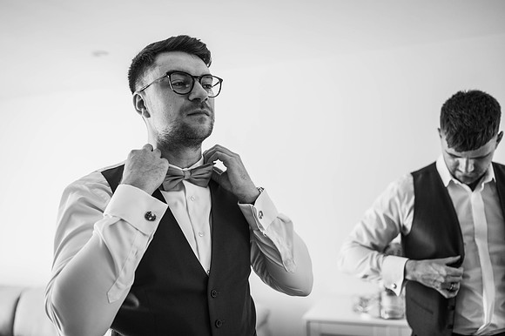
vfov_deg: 37.8
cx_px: 252
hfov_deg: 54.5
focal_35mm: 35
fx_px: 491
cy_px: 168
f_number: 2
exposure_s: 1/200
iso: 250
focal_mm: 35
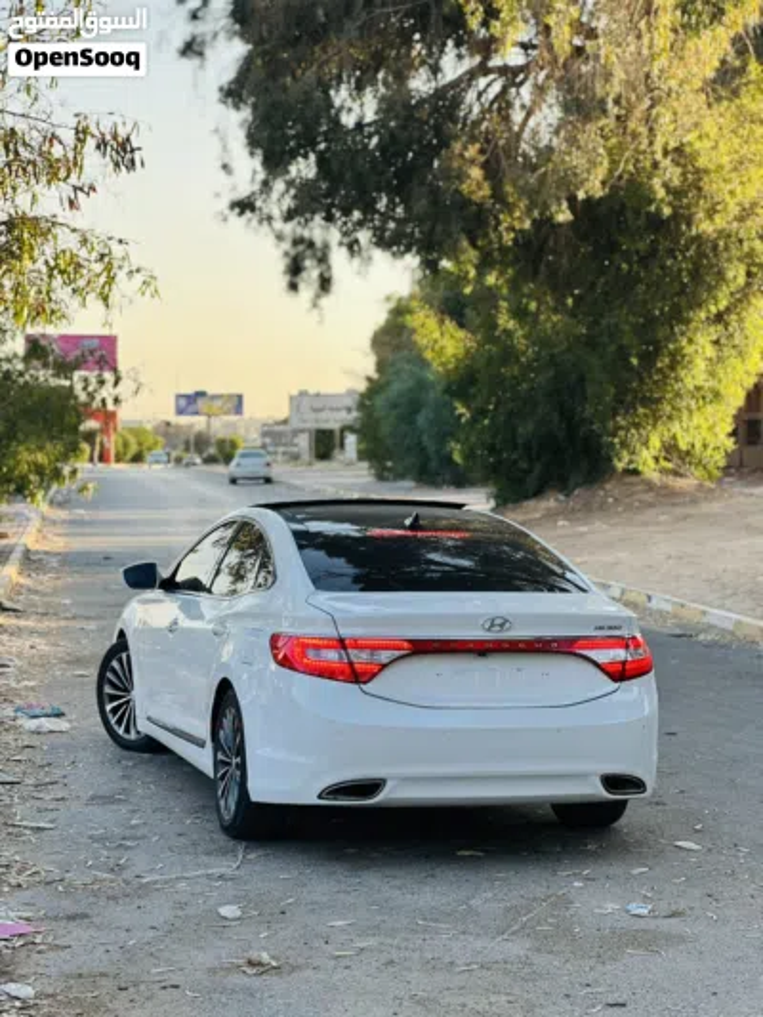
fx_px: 2262
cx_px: 382
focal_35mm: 77
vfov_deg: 25.3
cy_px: 508
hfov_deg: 19.1
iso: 20
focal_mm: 9
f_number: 2.8
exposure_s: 1/121
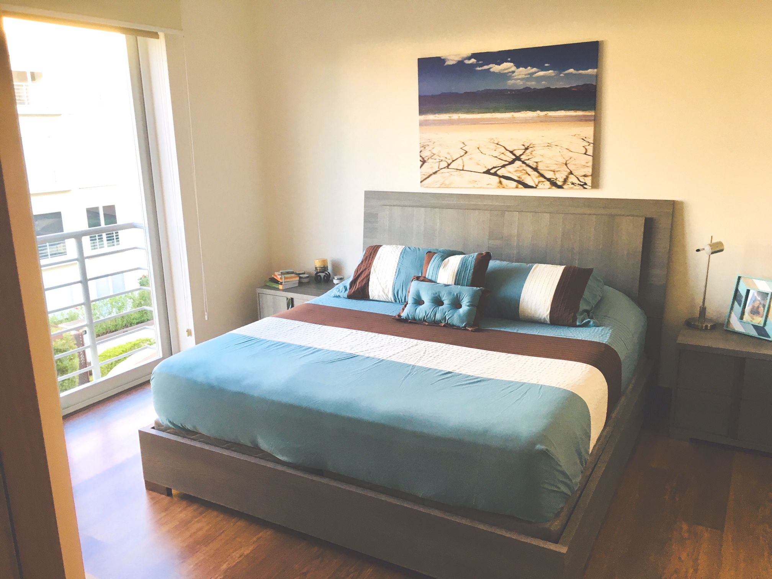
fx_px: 647
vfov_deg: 48.2
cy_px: 290
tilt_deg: -14.8
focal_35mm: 29
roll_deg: +1.2
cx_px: 386
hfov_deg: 61.7
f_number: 2.2
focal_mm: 4.15
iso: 25
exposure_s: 1/30
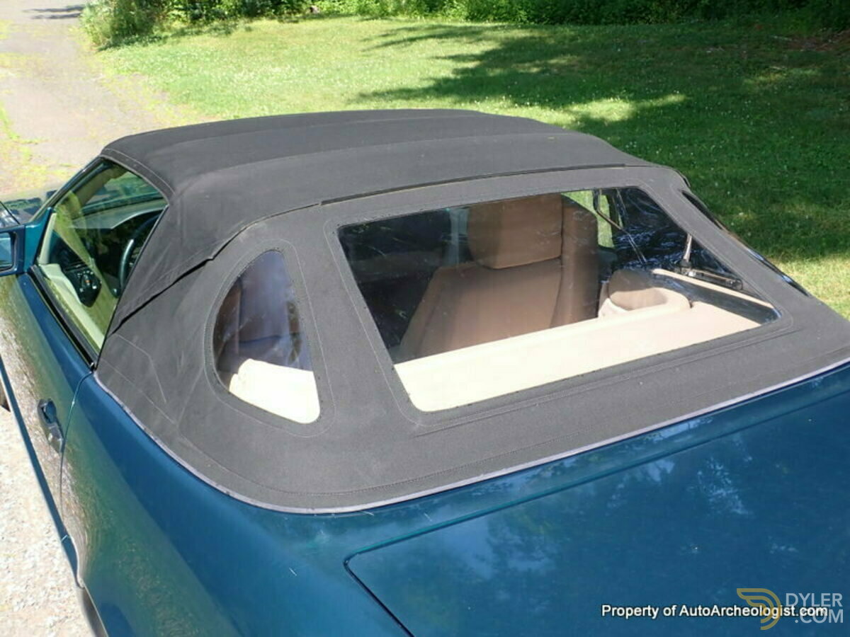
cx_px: 425
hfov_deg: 51.4
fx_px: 884
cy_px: 318
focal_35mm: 36
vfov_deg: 39.7
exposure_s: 1/100
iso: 100
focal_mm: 6.37
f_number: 3.5
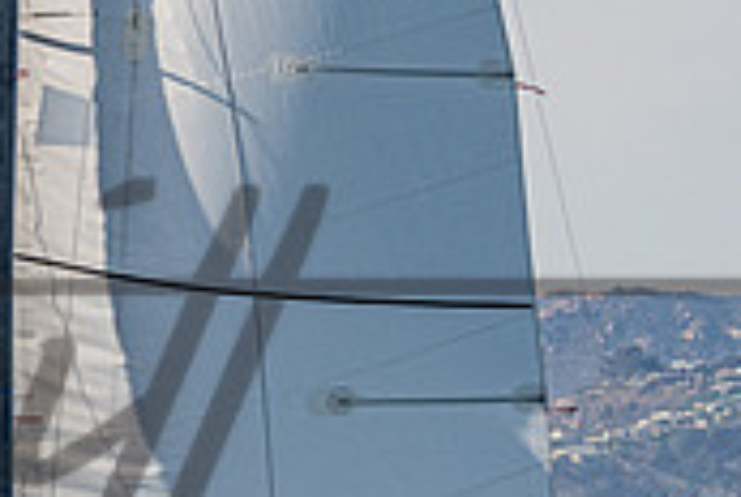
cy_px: 404
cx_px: -5
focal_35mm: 754
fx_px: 15546
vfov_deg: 1.8
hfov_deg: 2.7
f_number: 5.6
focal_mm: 165
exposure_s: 1/3200
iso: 320
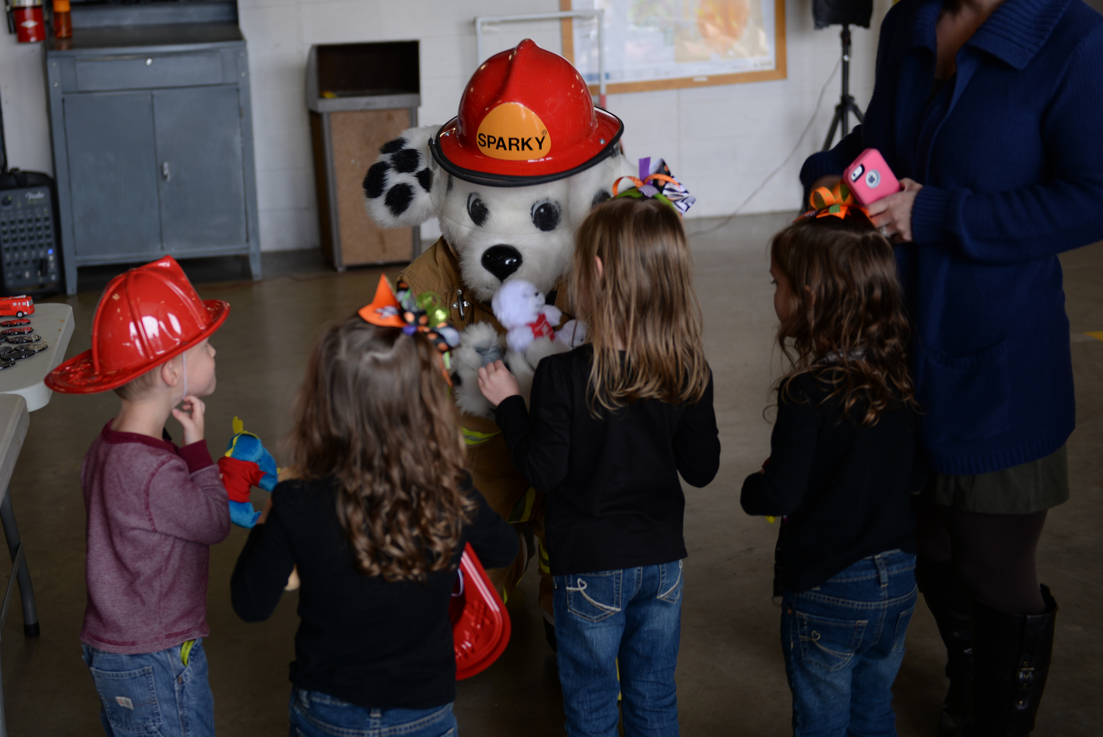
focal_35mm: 45
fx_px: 1379
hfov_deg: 43.6
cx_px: 552
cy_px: 368
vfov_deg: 29.9
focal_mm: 45
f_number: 2.8
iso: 100
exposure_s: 1/60
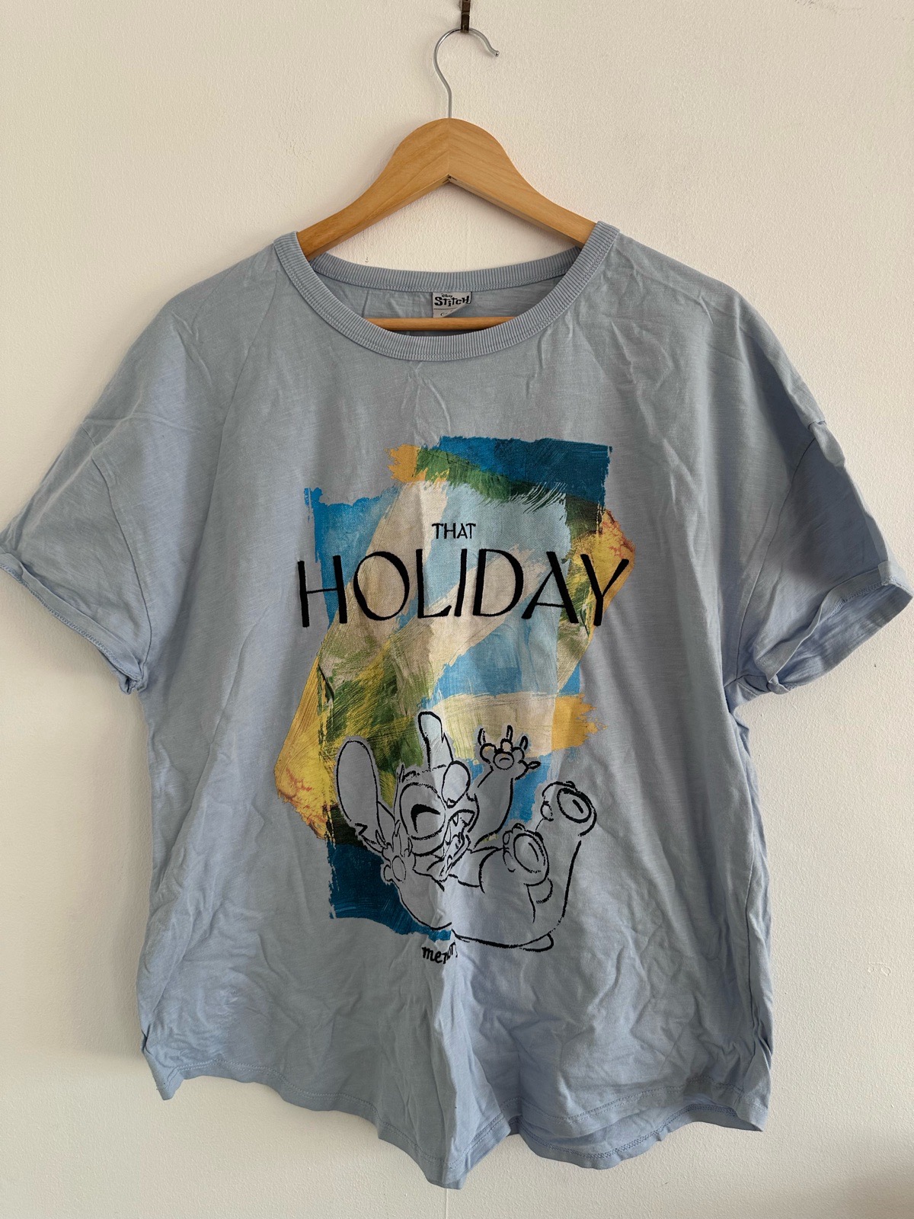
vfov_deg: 71.6
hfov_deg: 56.8
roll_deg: -1.2
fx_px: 845
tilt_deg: -4.0
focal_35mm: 24
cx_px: 457
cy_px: 610
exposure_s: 1/121
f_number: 1.78
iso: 64
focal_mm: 6.86
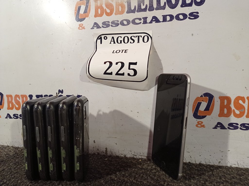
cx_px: 124
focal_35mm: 28
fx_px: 201
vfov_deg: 49.7
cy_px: 93
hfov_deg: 63.5
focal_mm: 4.7
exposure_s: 1/120
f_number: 1.79
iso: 188
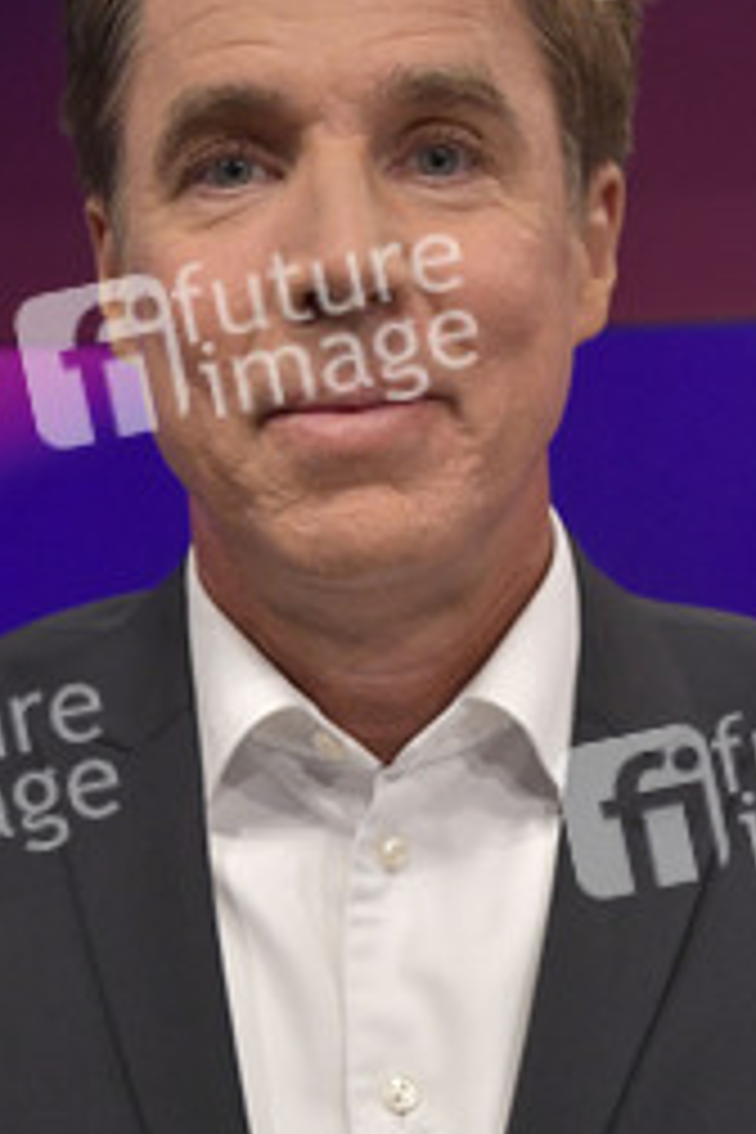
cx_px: 378
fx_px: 2898
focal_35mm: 92
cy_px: 567
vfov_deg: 22.1
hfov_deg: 14.9
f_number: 6.3
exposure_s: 1/200
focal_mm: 58
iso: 2500
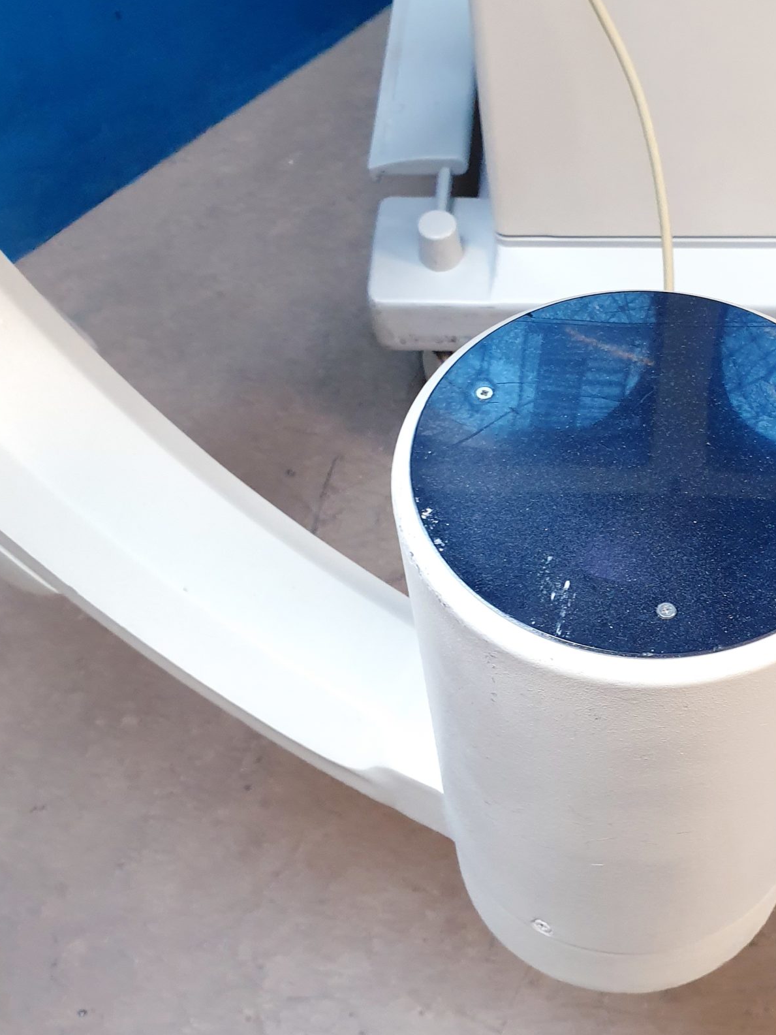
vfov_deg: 44.6
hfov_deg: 33.4
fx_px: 1255
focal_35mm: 42
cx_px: 617
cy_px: 601
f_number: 2.4
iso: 320
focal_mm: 4.3
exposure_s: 1/50
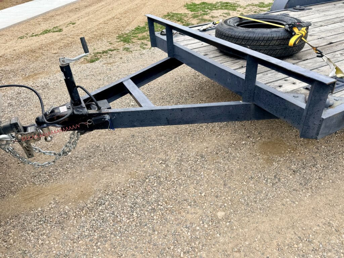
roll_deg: +0.2
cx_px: 172
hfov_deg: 71.6
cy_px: 129
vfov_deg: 56.8
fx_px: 239
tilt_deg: -33.2
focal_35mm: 24
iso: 80
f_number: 1.78
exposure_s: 1/1122
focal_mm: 6.76
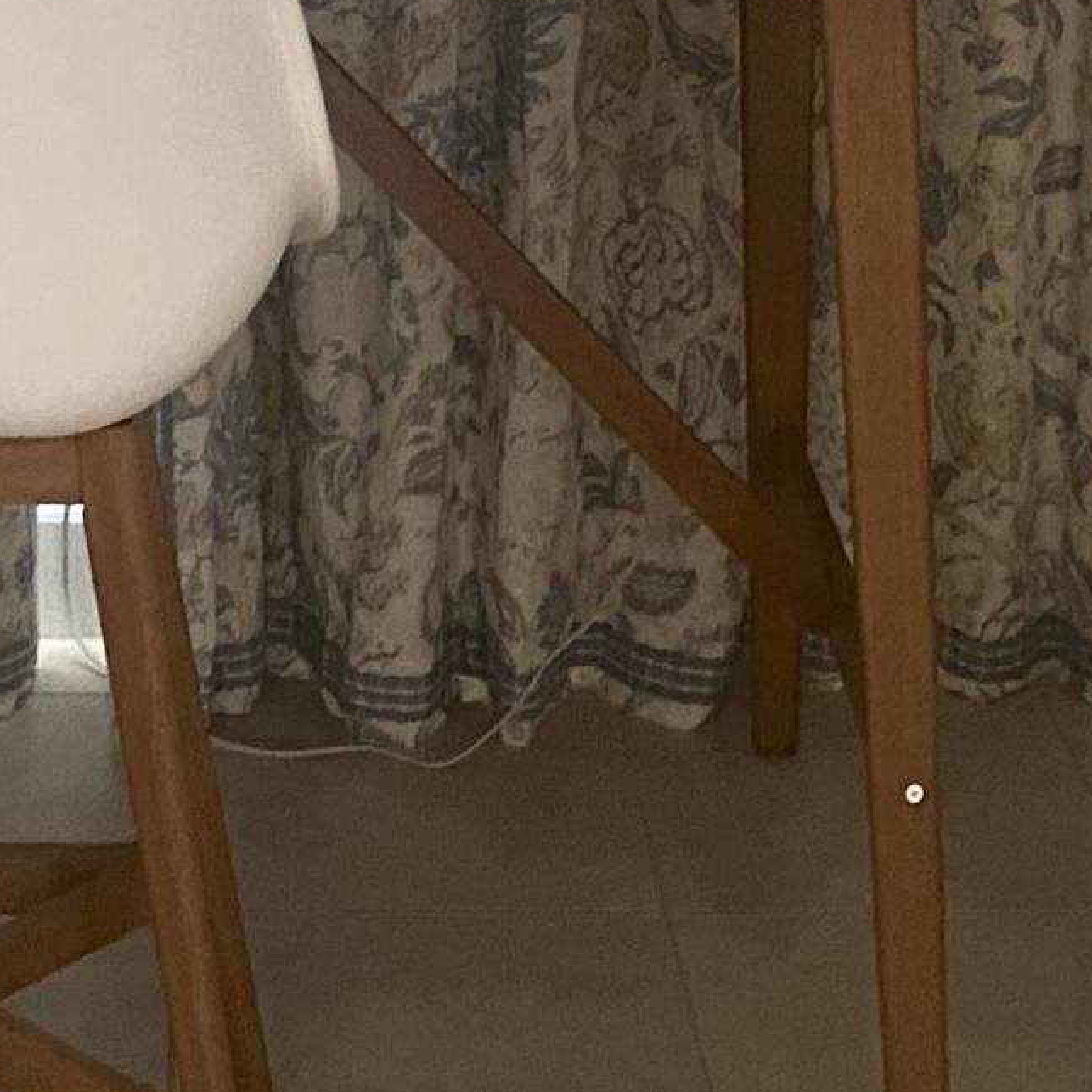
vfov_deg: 15.4
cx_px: 447
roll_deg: -2.8
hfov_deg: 16.9
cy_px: -637
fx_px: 3676
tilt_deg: -7.3
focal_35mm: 103
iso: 500
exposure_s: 1/30
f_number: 1.8
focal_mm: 4.25
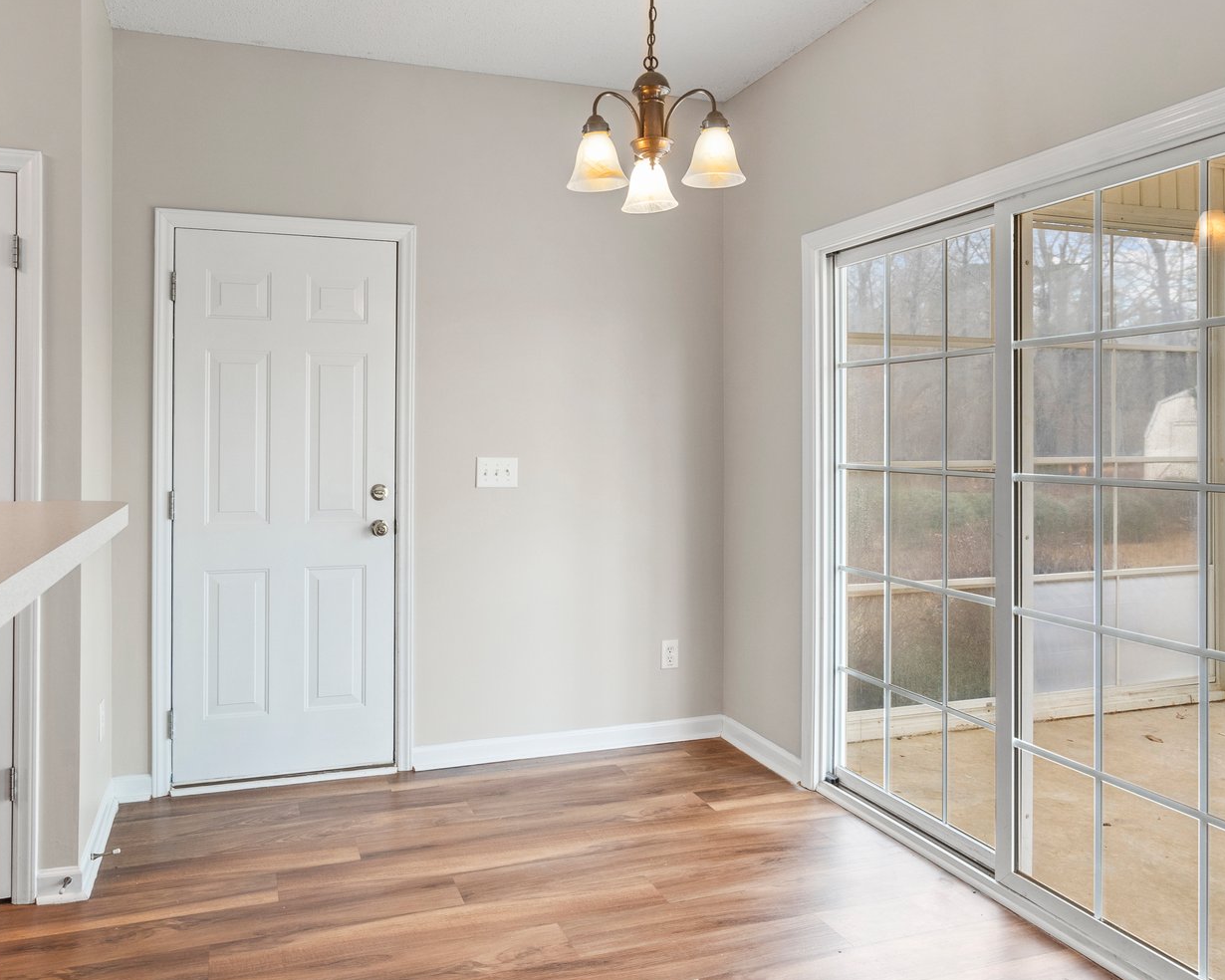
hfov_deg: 67.9
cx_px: 543
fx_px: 906
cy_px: 479
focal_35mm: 25
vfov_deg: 56.8
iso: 400
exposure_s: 1/4
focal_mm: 16
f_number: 8
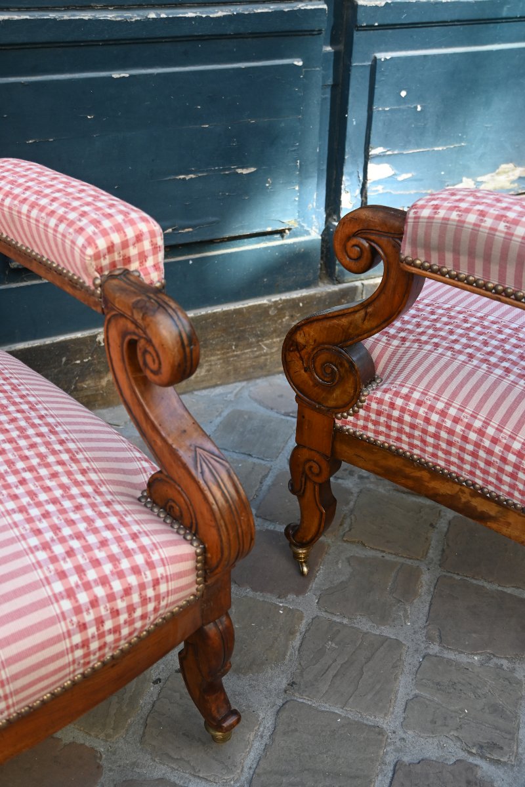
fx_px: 804
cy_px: 394
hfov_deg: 36.2
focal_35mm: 37
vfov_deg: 52.2
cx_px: 262
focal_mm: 24.5
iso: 280
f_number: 4
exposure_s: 1/250
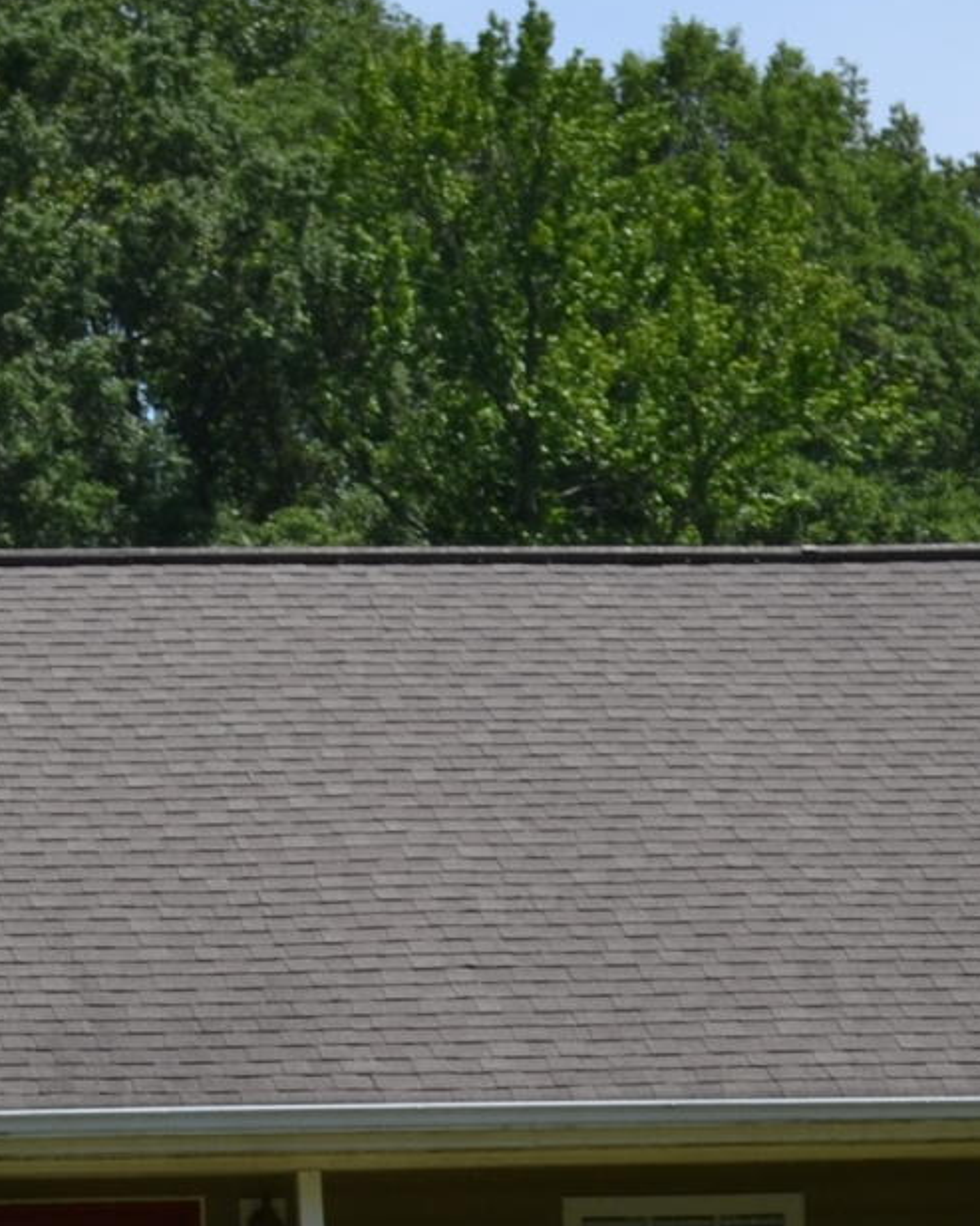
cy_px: 1357
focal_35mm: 178
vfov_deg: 10.7
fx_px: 6458
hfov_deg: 8.6
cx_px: -20
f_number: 7.1
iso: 100
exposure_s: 1/200
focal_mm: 26
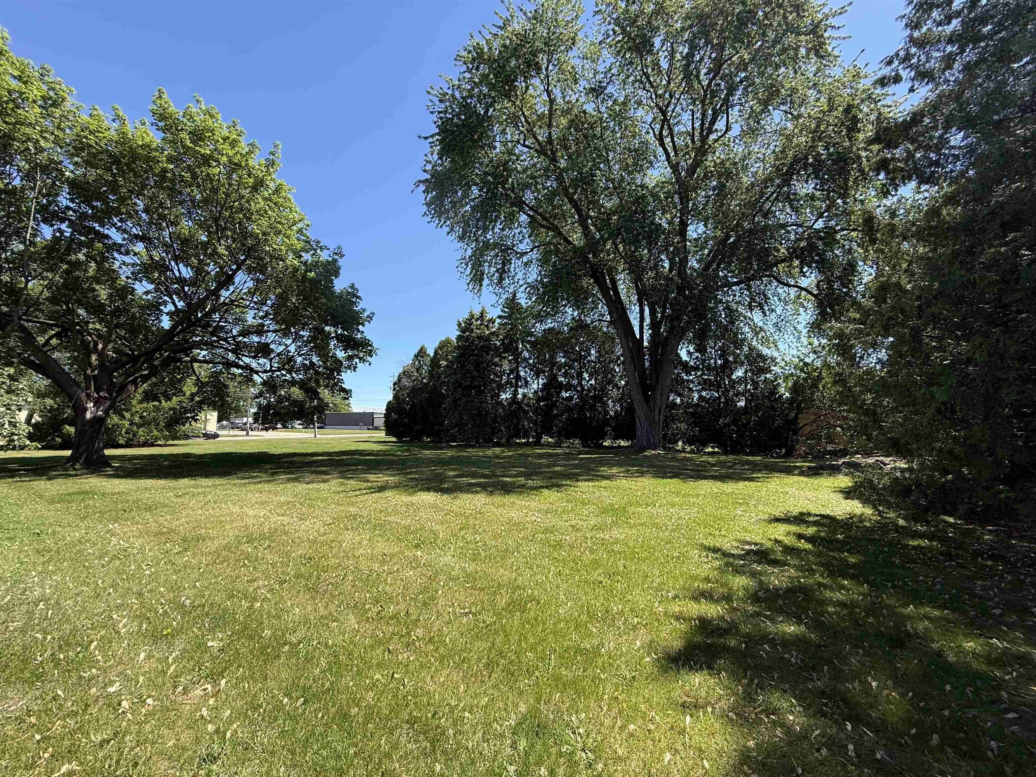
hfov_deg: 102.1
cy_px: 388
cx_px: 518
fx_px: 419
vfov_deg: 85.7
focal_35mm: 14
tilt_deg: +4.6
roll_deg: +0.2
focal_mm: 2.22
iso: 50
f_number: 2.2
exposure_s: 1/864
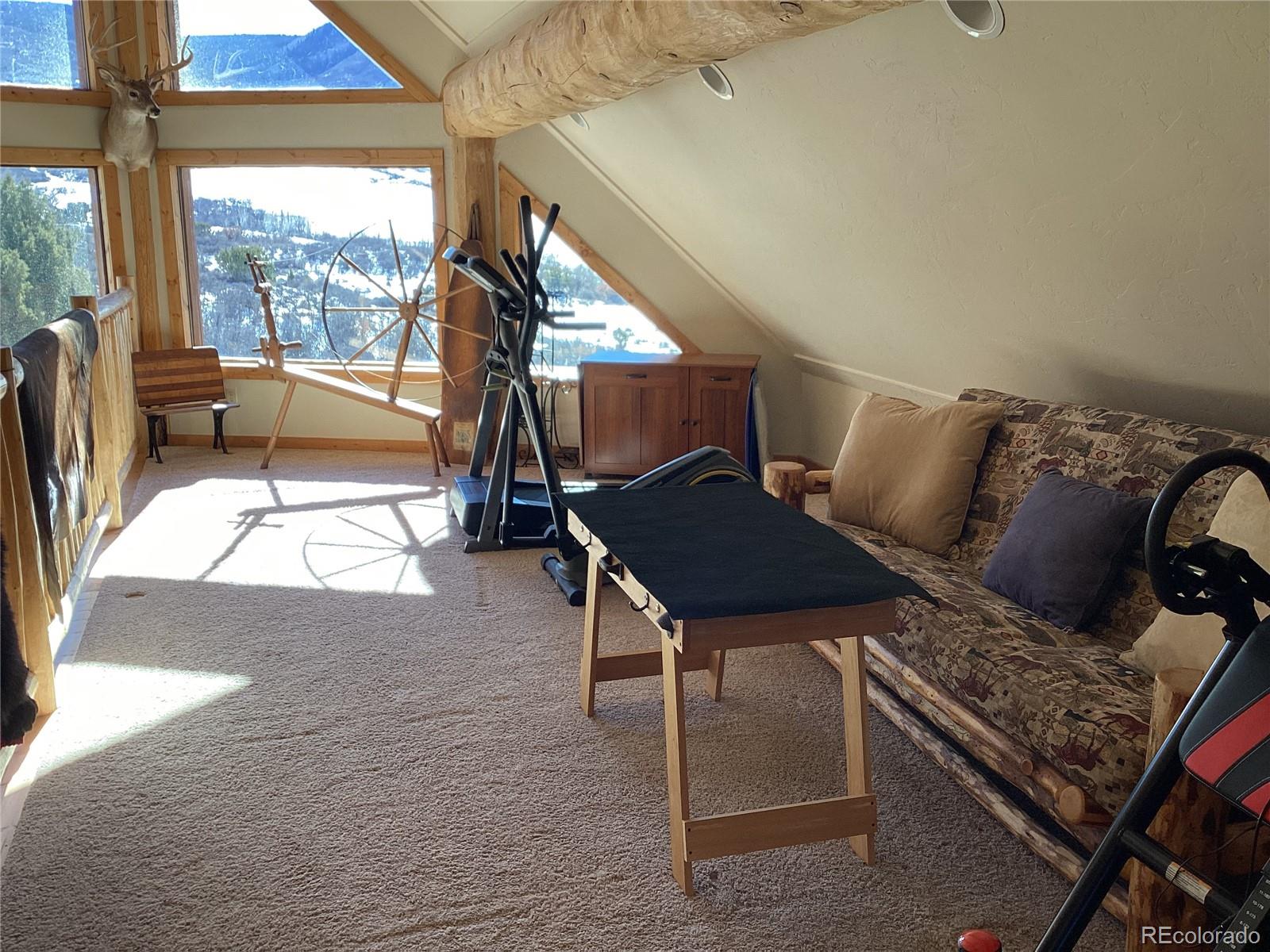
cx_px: 635
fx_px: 1137
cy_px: 476
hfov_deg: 58.4
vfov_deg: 45.4
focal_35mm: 31
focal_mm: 3.3
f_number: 2.4
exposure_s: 1/120
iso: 40
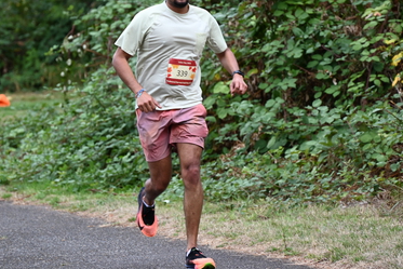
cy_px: 80
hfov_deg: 7.0
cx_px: 177
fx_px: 3303
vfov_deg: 4.7
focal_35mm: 295
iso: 500
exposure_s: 1/250
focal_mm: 200
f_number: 6.3
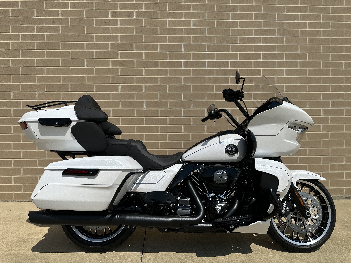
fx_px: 243
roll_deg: +0.2
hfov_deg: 71.6
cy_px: 132
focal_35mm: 24
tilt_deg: -1.0
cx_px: 176
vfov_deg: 56.8
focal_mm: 6.86
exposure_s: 1/8197
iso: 80
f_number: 1.78
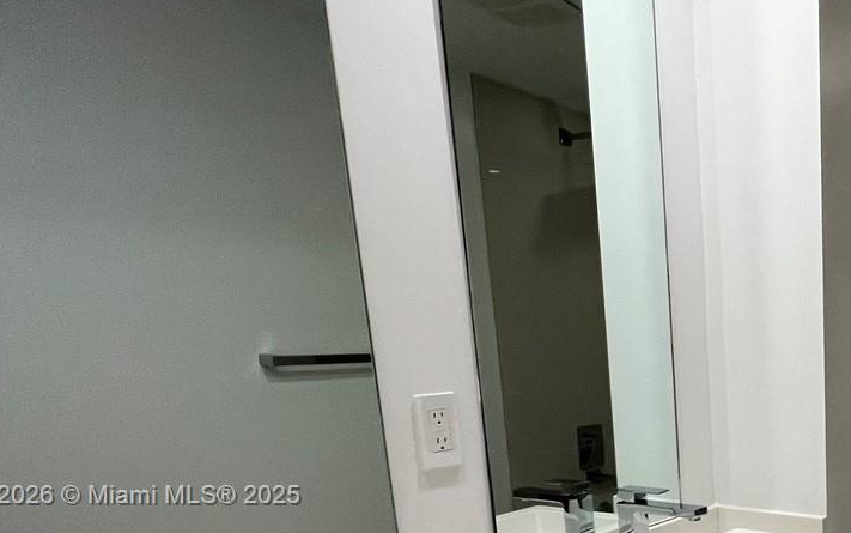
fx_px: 719
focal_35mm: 31
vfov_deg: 37.5
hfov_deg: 48.7
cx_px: 875
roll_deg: +0.2
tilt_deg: -13.0
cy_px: 497
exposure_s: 1/120
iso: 200
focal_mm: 1.57
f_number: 1.8
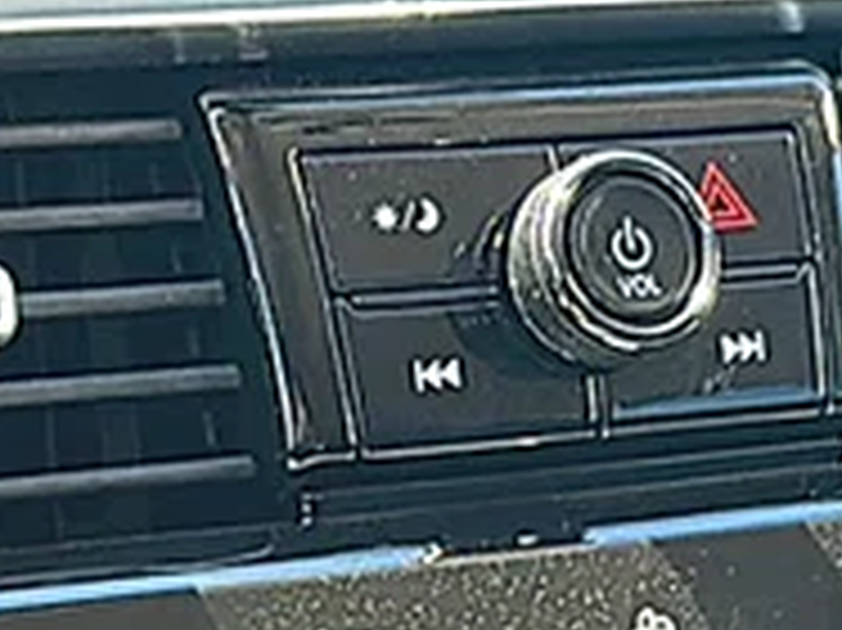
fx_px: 3282
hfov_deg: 14.6
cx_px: 608
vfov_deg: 10.6
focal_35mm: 135
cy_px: 965
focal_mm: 6.86
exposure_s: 1/208
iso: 125
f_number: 1.78
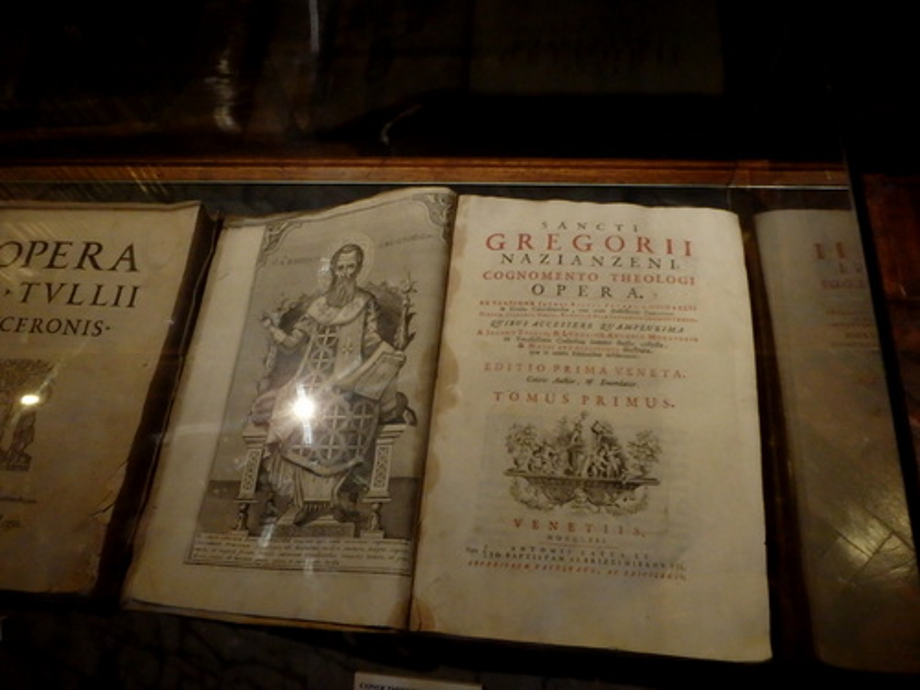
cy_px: 345
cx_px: 460
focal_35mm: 28
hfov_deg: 63.4
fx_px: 744
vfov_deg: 49.7
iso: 800
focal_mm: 5
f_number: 3.9
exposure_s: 1/10
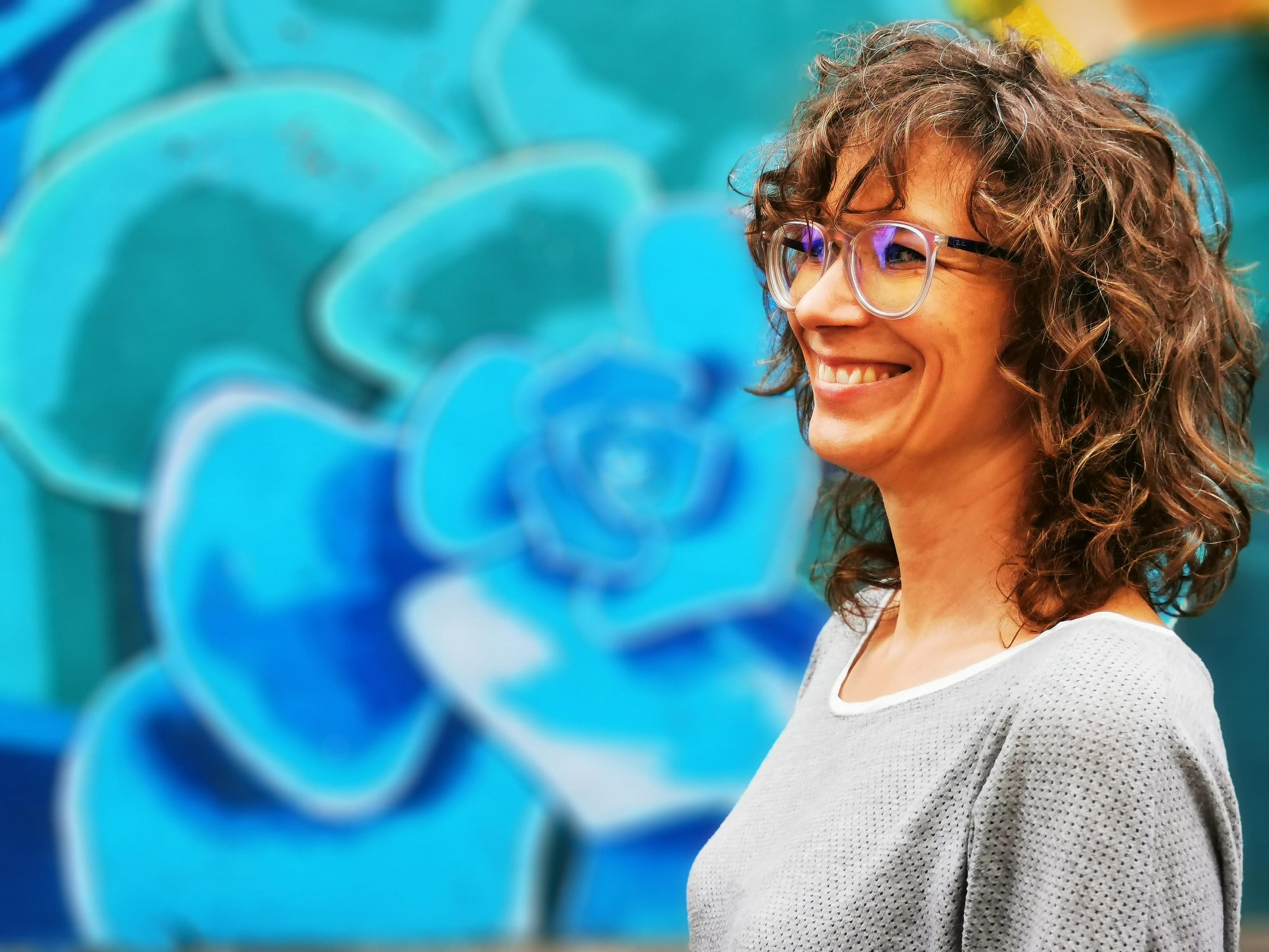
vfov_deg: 27.0
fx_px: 1980
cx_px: 634
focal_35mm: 54
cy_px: 476
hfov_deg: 35.5
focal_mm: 5.58
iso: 50
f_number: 0.95
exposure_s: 1/585
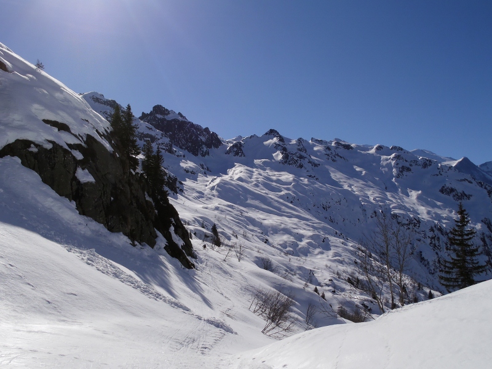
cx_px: 246
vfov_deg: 36.0
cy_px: 184
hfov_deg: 46.8
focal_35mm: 40
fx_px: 569
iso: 80
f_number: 10.1
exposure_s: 1/500
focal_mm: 7.15
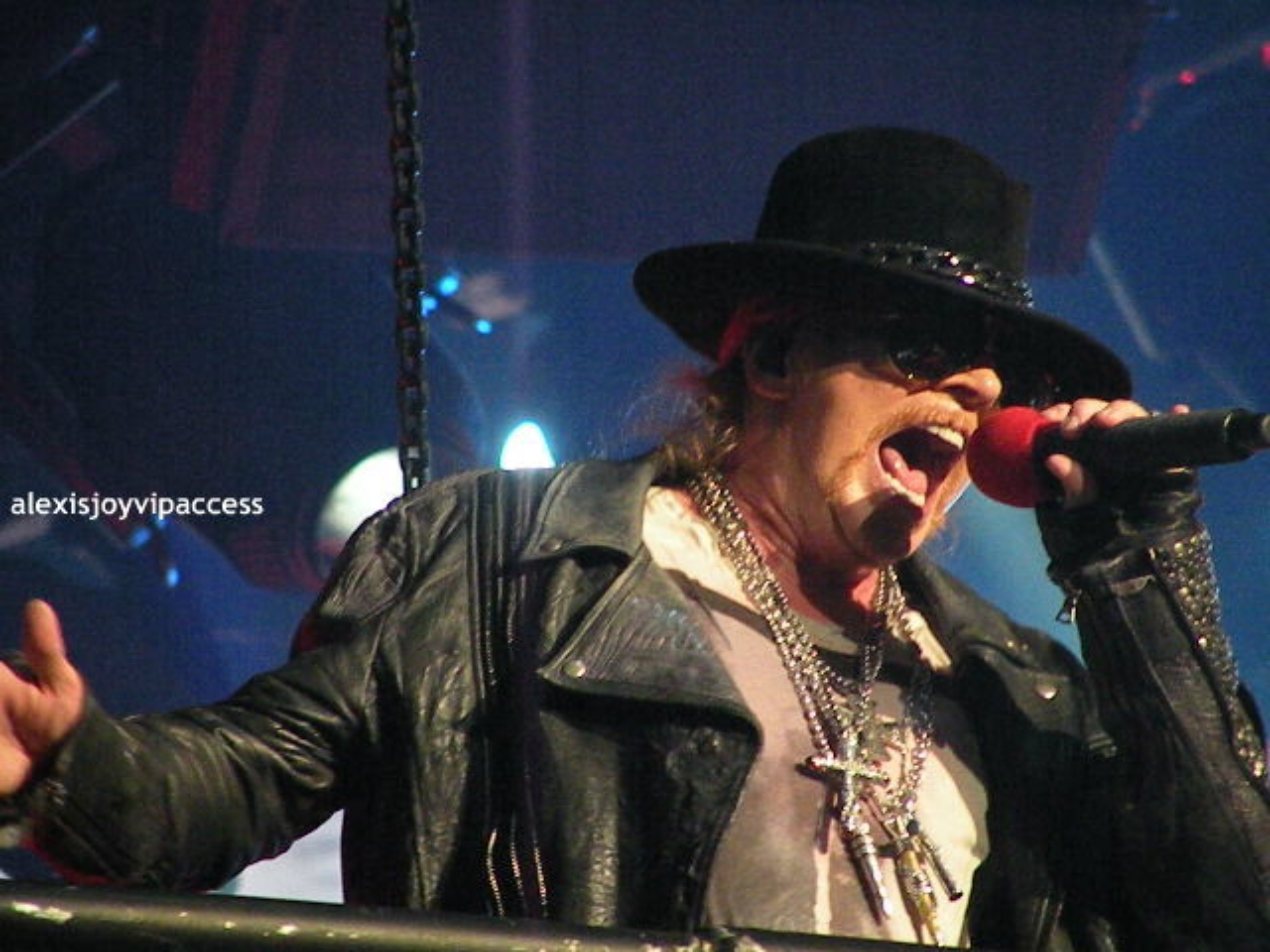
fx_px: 17830
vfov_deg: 3.1
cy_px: 476
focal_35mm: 486
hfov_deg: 4.1
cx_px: 635
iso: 1600
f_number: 4.5
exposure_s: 1/151
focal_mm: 84.2
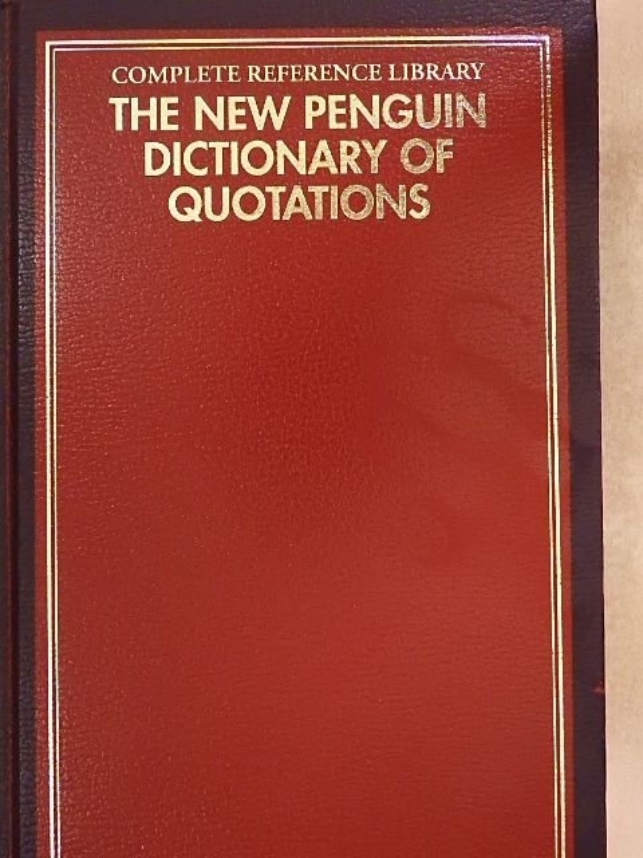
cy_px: 429
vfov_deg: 55.4
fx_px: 817
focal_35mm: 33
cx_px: 322
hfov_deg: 42.9
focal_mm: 5.9
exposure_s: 1/80
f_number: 3.6
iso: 1600
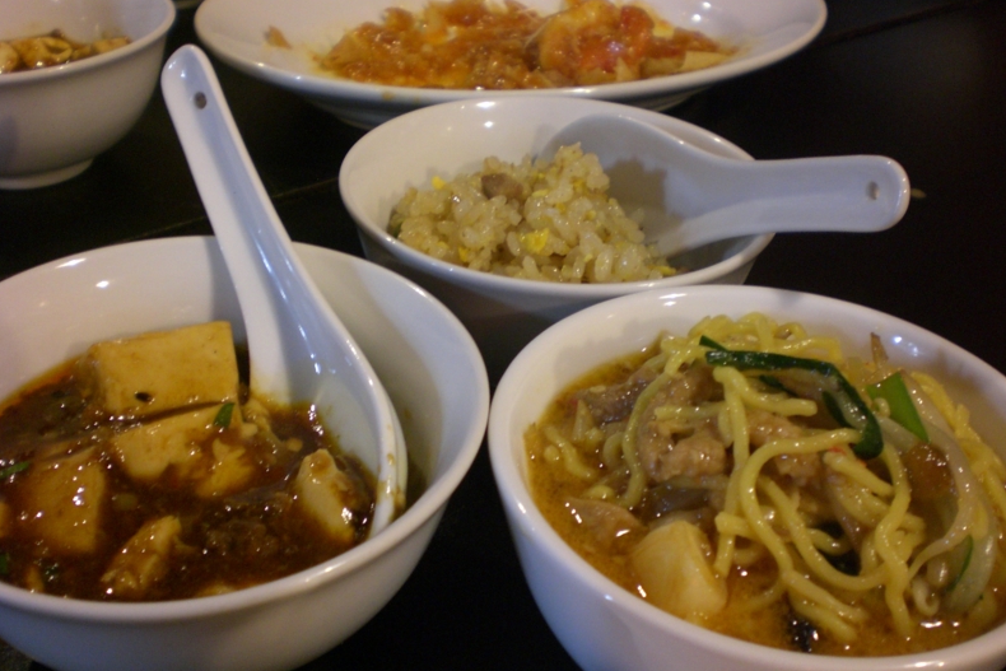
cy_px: 325
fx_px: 1118
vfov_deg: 33.4
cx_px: 508
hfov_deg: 48.4
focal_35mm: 40
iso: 200
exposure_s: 1/6
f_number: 3.1
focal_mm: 6.3
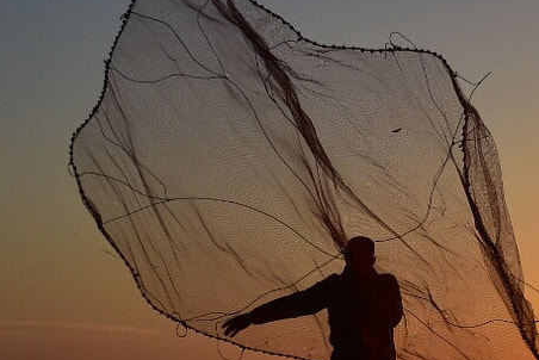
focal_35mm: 138
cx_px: 389
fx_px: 2067
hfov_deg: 14.8
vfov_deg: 9.9
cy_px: 287
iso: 100
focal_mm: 26
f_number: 4
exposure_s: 1/800
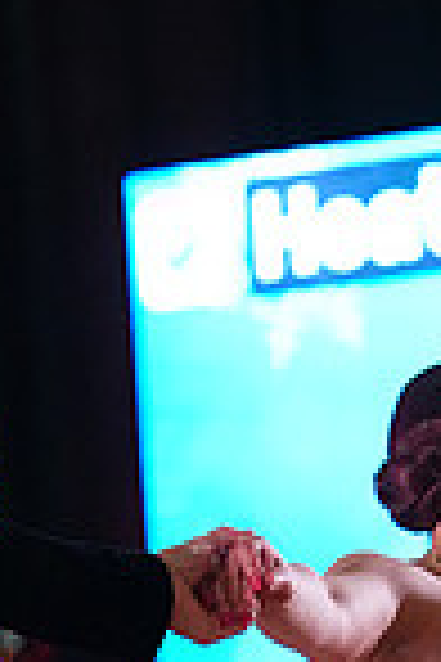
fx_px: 12733
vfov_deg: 3.0
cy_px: 955
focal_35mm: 693
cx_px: 20
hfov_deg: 2.0
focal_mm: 176
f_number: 5
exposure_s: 1/400
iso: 6400
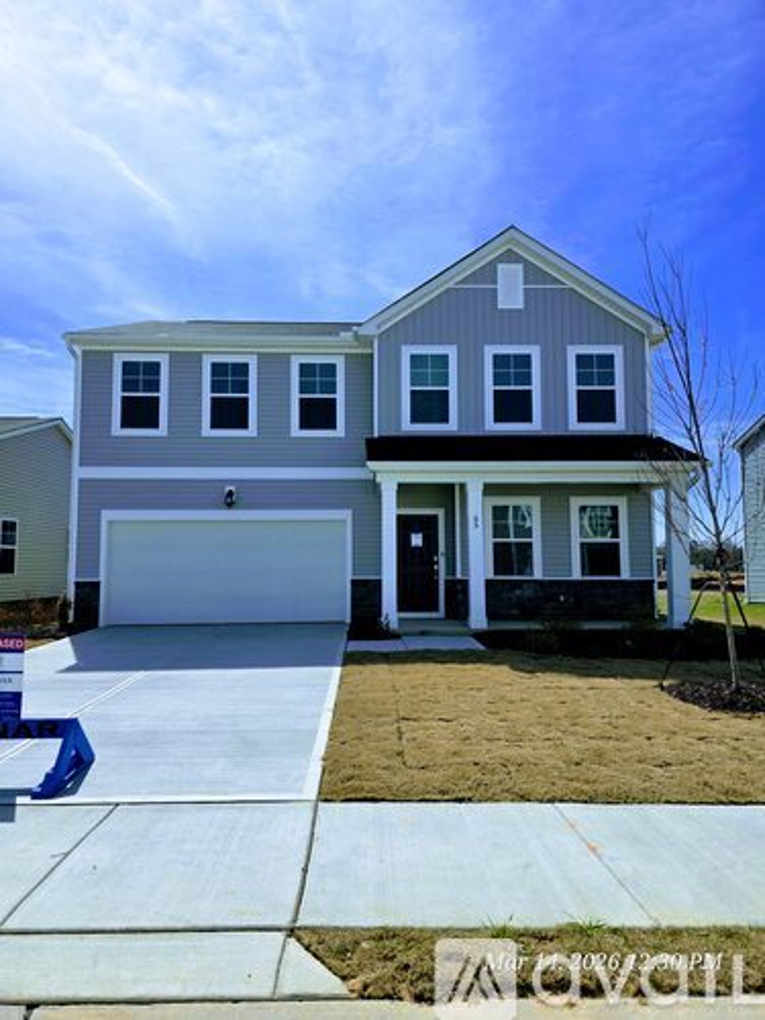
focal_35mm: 23
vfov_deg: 73.9
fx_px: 678
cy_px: 510
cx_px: 382
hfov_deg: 58.9
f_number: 1.7
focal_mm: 6.3
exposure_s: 1/7944
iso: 50
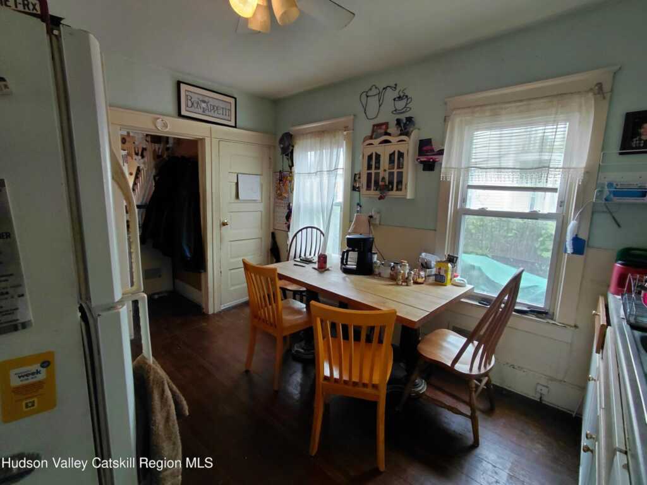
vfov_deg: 78.1
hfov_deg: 94.5
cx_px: 324
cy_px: 242
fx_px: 299
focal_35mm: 16
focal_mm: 1.64
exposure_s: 1/60
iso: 160
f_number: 2.2
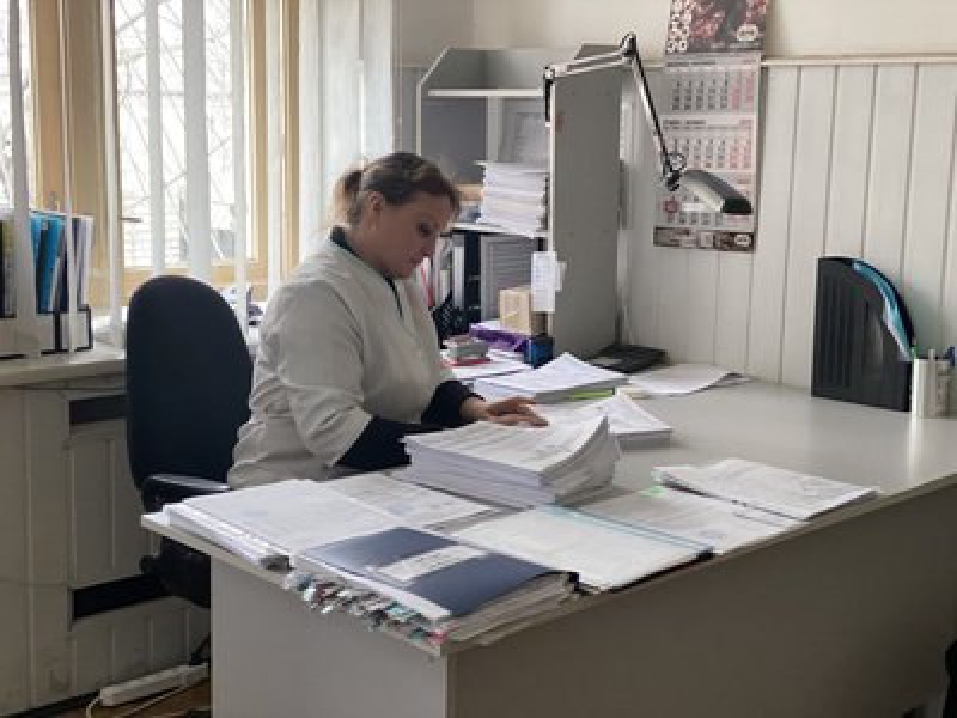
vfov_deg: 28.0
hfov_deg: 36.8
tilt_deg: -9.6
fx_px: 1438
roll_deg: -0.3
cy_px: 359
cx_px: 478
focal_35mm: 52
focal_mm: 6
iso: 250
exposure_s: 1/60
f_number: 2
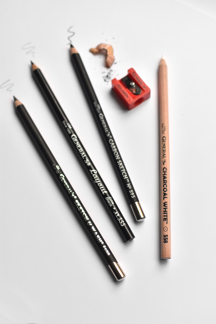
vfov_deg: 37.9
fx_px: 472
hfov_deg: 25.8
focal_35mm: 52
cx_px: 108
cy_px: 162
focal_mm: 35
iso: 100
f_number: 3.2
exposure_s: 1/125
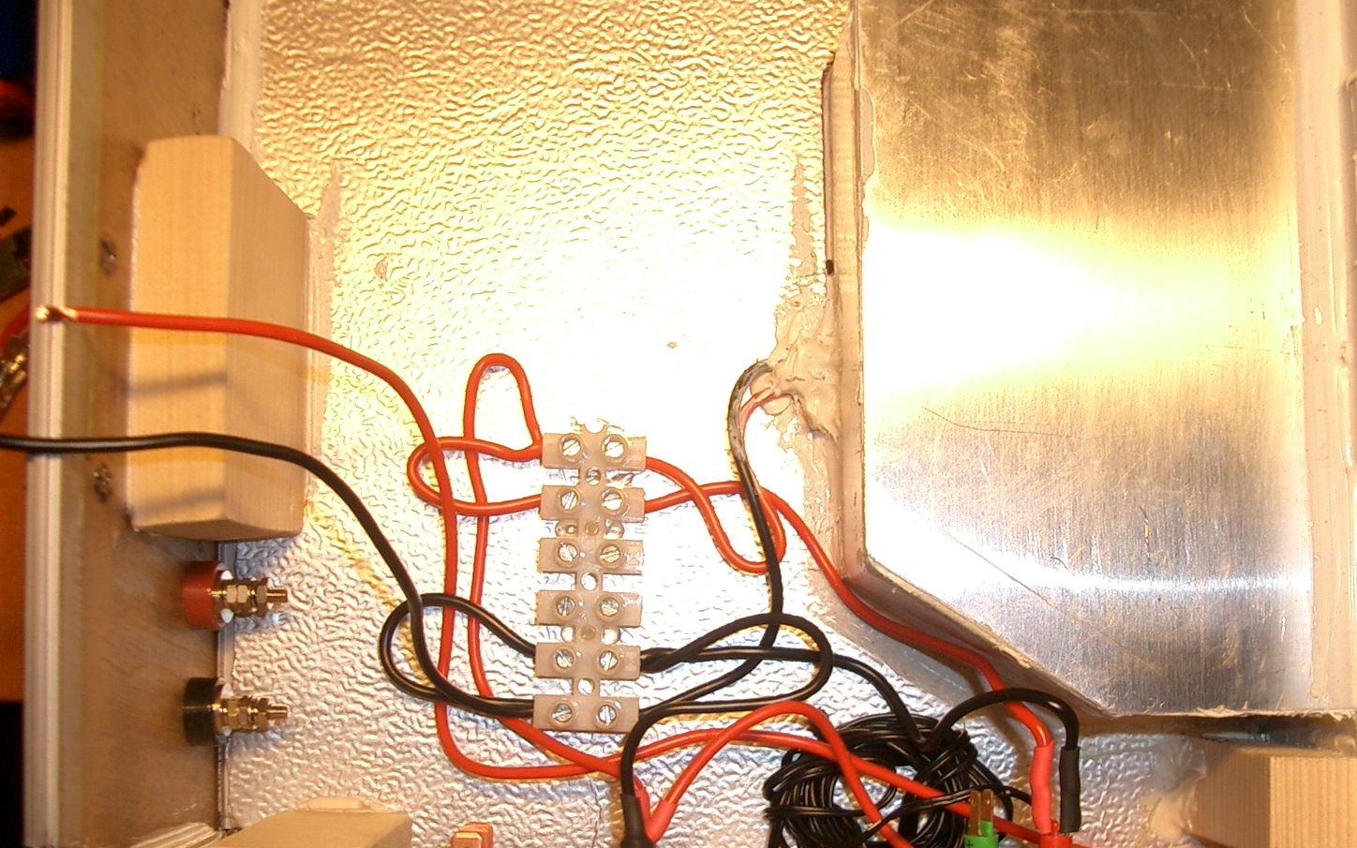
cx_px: 727
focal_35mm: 41
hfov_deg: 48.2
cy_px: 558
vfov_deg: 31.0
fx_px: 1516
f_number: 2.6
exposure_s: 1/60
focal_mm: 5.8
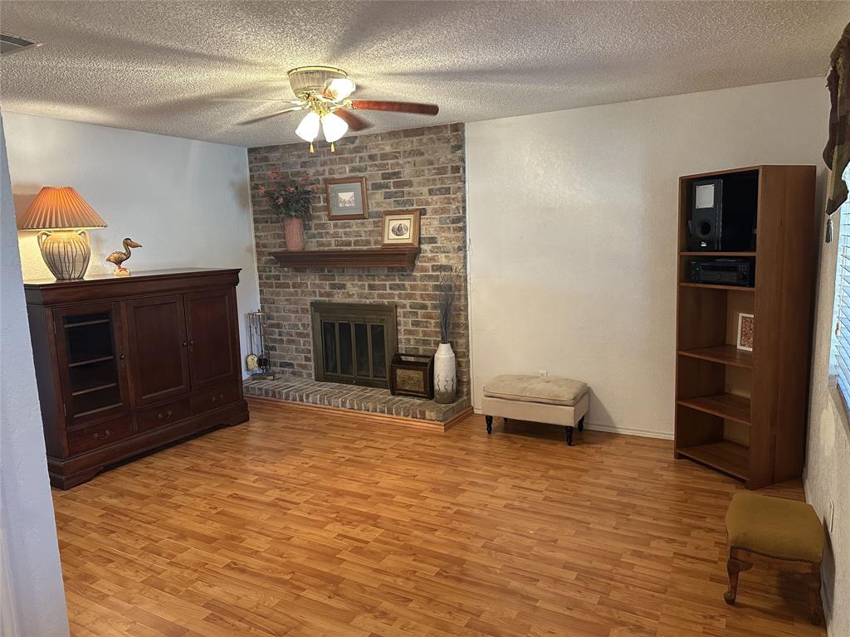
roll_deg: +1.5
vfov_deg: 56.8
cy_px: 318
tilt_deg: -8.4
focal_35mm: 24
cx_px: 425
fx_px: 589
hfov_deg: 71.6
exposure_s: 1/60
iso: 320
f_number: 1.78
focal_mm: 6.86
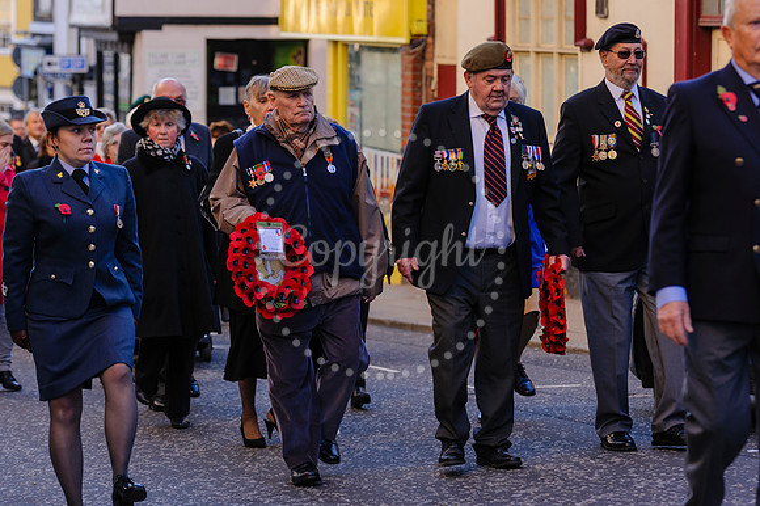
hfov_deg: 16.3
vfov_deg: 10.9
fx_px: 2652
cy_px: 217
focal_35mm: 126
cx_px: 380
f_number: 4.5
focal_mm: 110
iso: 800
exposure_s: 1/500
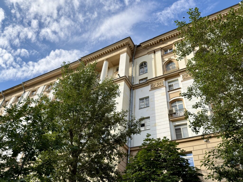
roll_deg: -5.6
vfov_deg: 49.7
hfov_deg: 63.4
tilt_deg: +42.3
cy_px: 91
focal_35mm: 28
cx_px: 122
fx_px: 197
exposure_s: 1/2778
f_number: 1.78
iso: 64
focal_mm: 6.76
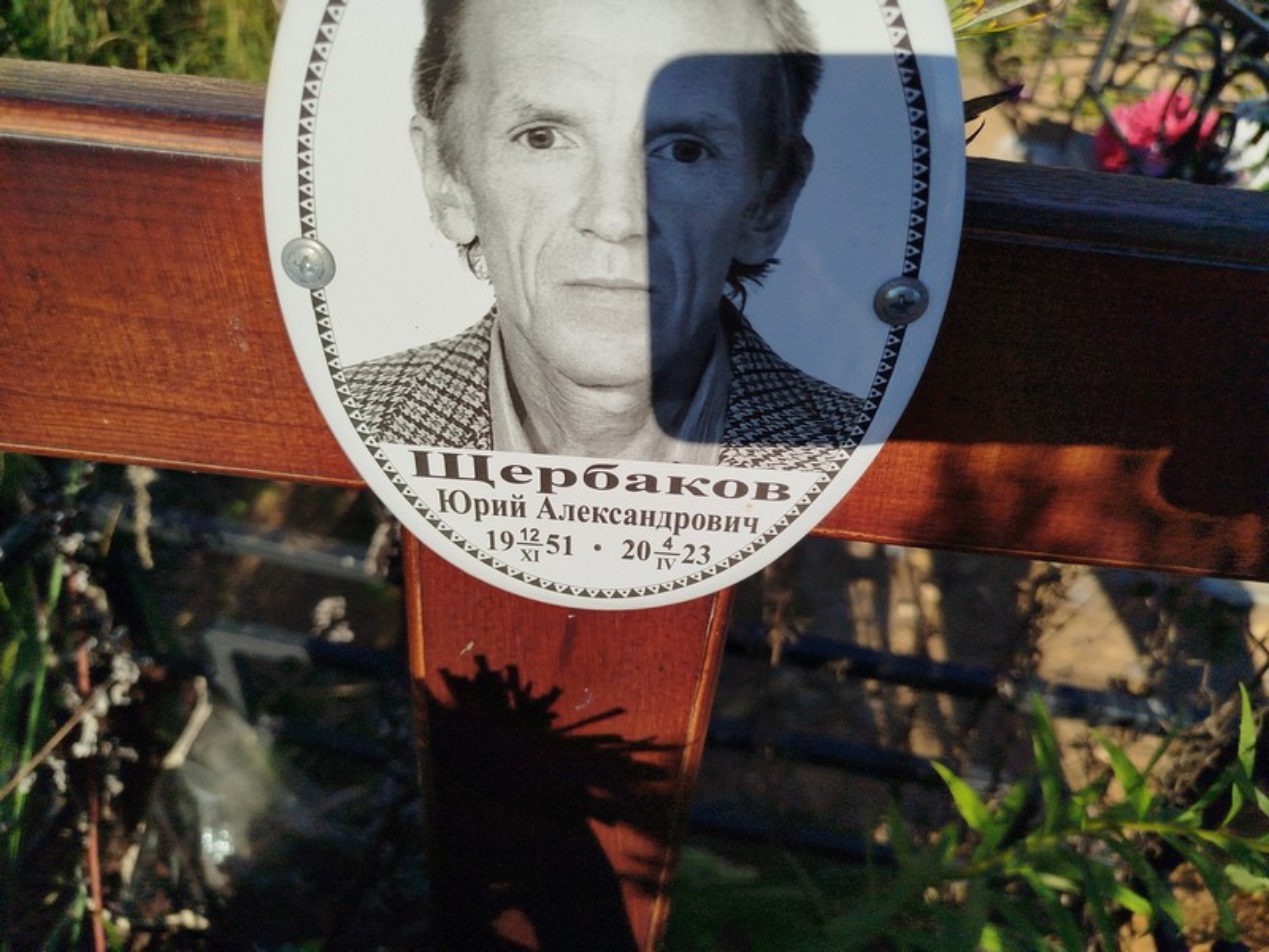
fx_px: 880
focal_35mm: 24
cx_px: 634
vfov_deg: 56.8
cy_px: 476
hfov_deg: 71.6
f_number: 1.7
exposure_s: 1/2226
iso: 50
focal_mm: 5.31
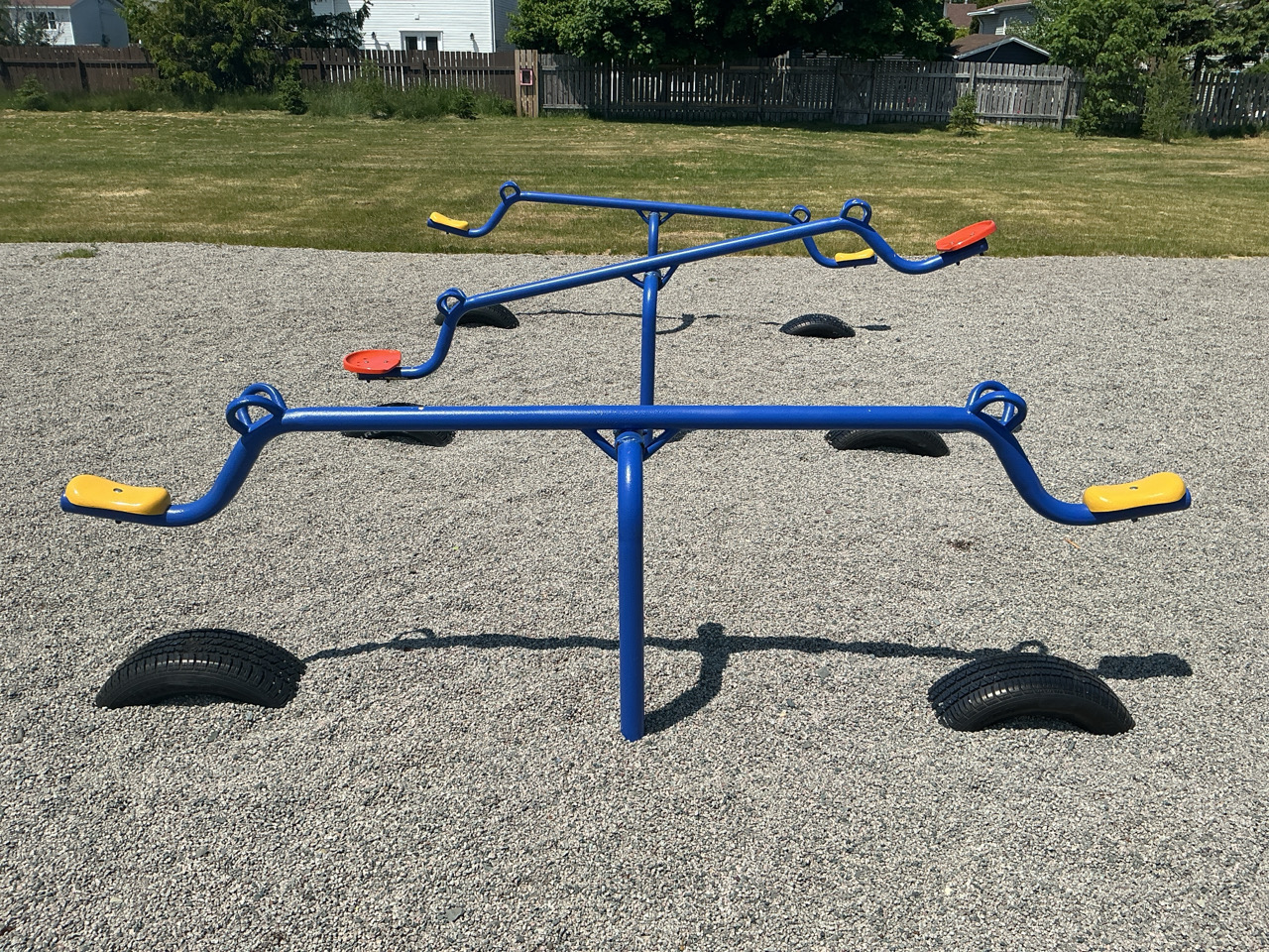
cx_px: 634
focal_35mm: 29
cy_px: 476
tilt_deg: -21.0
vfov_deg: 48.2
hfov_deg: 61.7
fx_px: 1063
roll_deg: -1.0
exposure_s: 1/3125
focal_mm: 3
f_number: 1.8
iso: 25
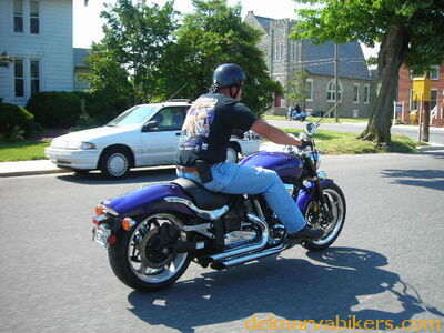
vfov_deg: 37.7
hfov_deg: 49.0
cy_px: 166
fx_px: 487
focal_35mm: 38
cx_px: 222
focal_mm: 6.3
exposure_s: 1/202
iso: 50
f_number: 3.2
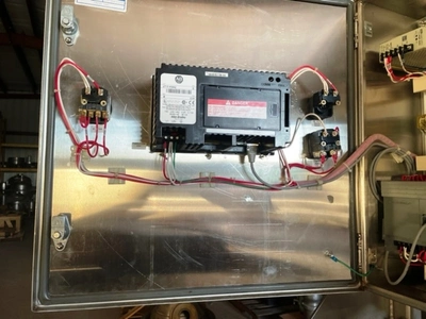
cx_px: 213
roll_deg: +0.9
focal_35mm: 26
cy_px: 160
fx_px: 320
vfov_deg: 53.1
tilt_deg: +3.9
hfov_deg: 67.3
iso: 125
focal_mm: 4.2
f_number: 1.6
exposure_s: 1/117
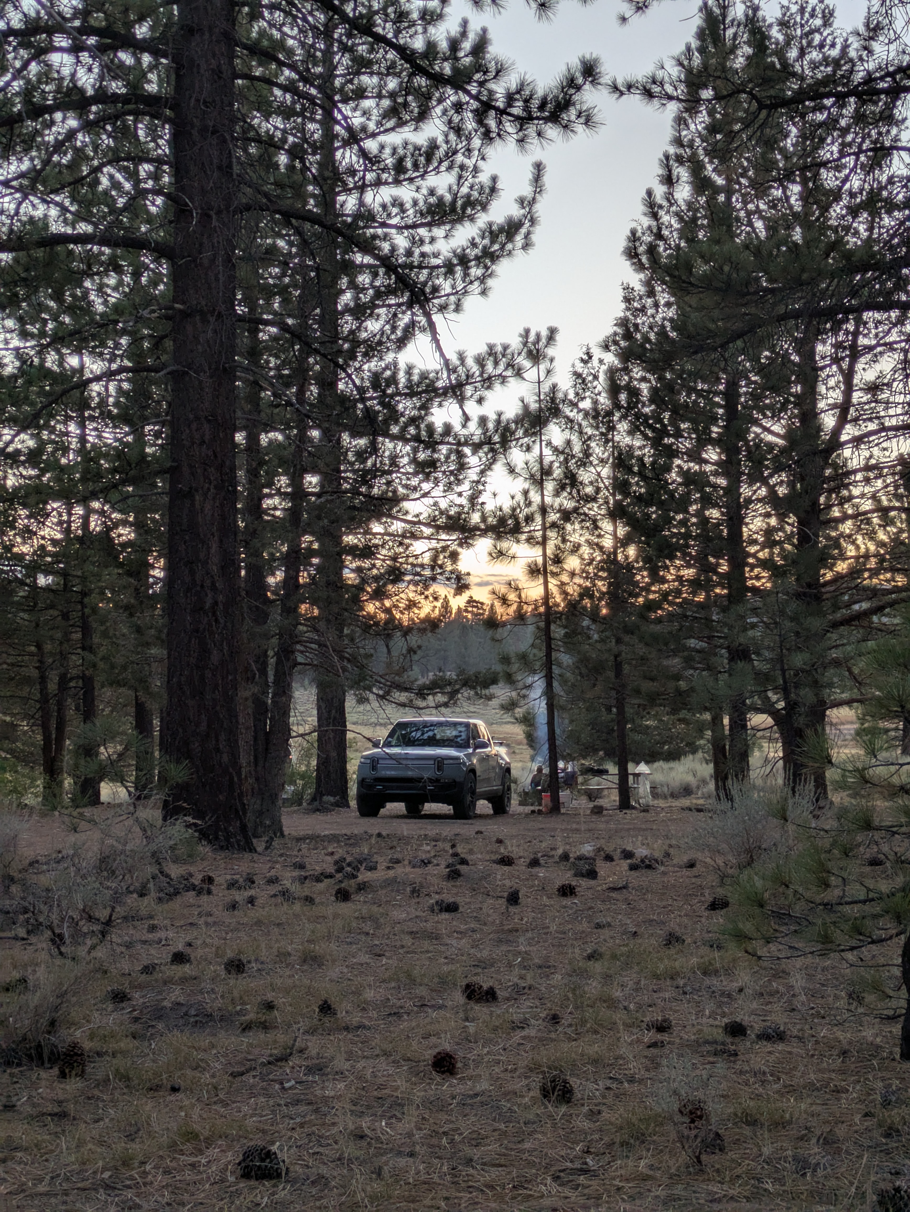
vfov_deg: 37.5
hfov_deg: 28.6
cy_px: 606
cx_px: 455
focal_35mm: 51
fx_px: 1786
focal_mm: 5.43
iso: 68
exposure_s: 1/120
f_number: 1.89
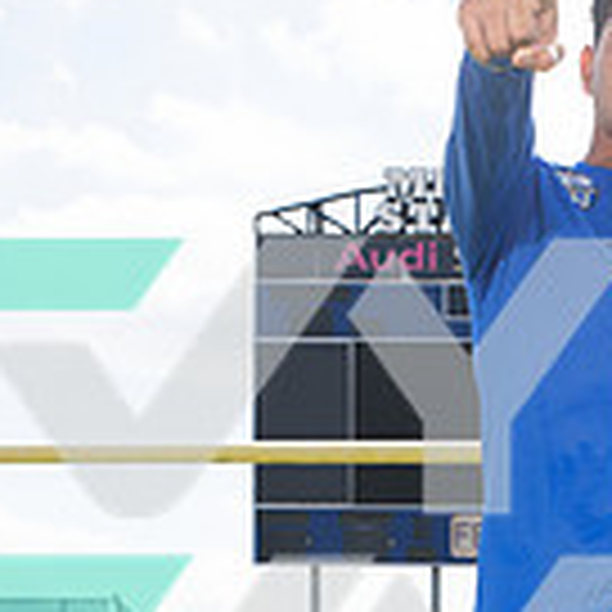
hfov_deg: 16.9
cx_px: 585
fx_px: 2020
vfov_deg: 16.6
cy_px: 698
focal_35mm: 101
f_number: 7.1
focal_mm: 36
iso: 125
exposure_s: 1/320
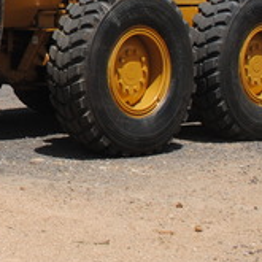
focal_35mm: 136
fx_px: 1165
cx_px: -252
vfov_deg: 12.5
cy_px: -56
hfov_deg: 11.6
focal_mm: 22
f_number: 9
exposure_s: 1/320
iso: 100
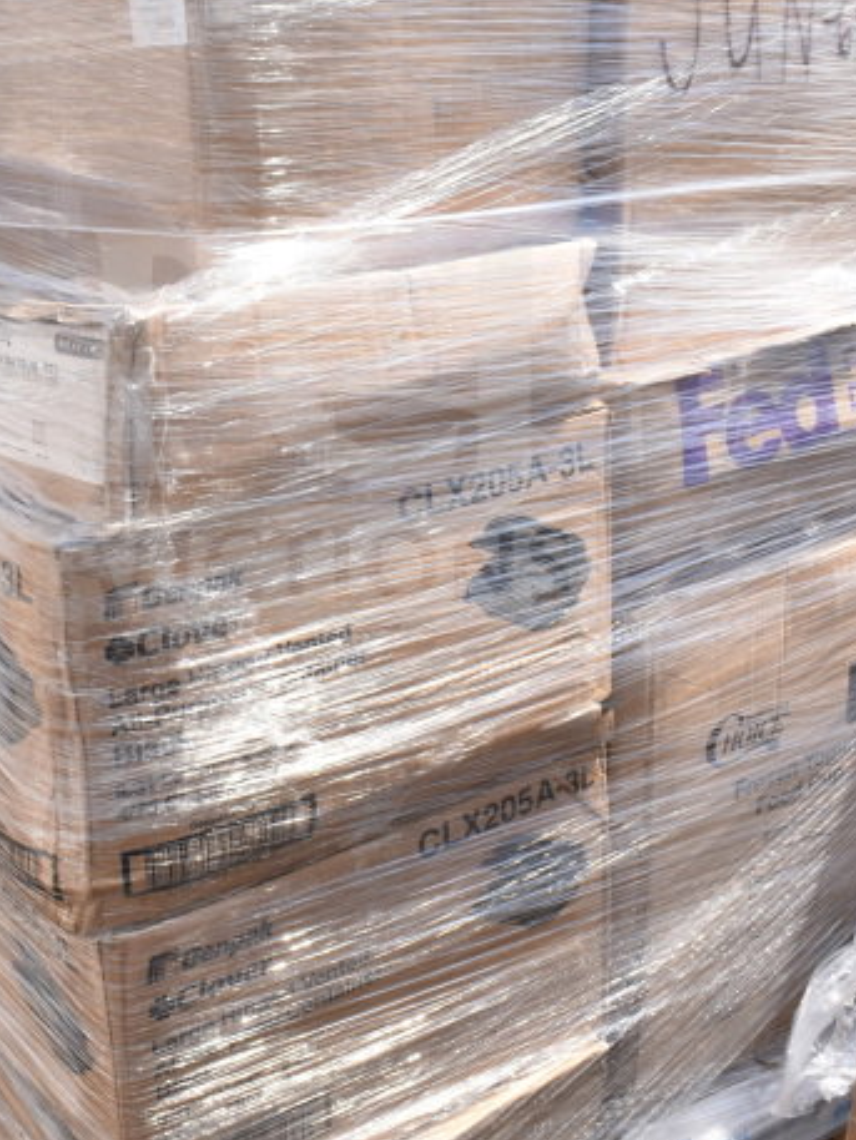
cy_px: 425
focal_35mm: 52
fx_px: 1714
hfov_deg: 27.9
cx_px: 314
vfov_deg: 36.6
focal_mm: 18
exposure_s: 1/320
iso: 200
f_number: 7.1
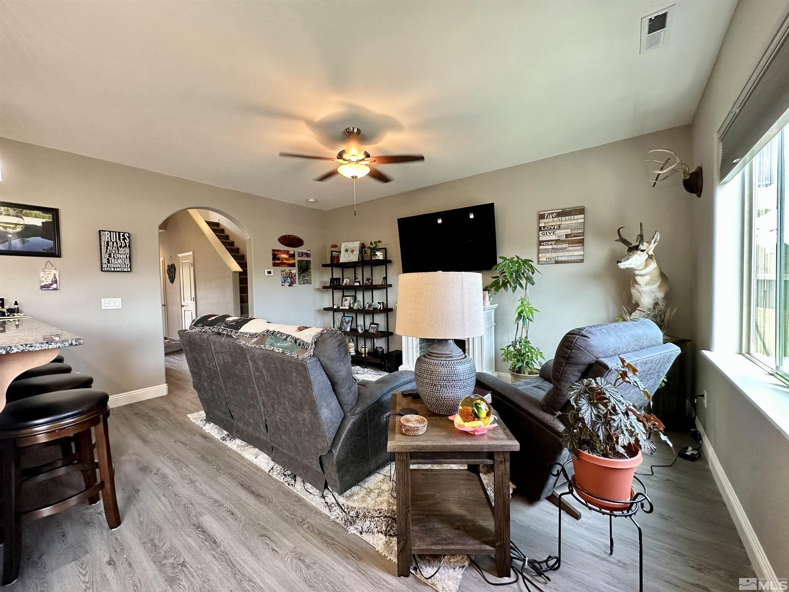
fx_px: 319
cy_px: 296
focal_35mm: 14
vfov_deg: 85.7
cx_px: 394
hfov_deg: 102.1
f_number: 2.2
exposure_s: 1/60
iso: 160
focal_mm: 2.22
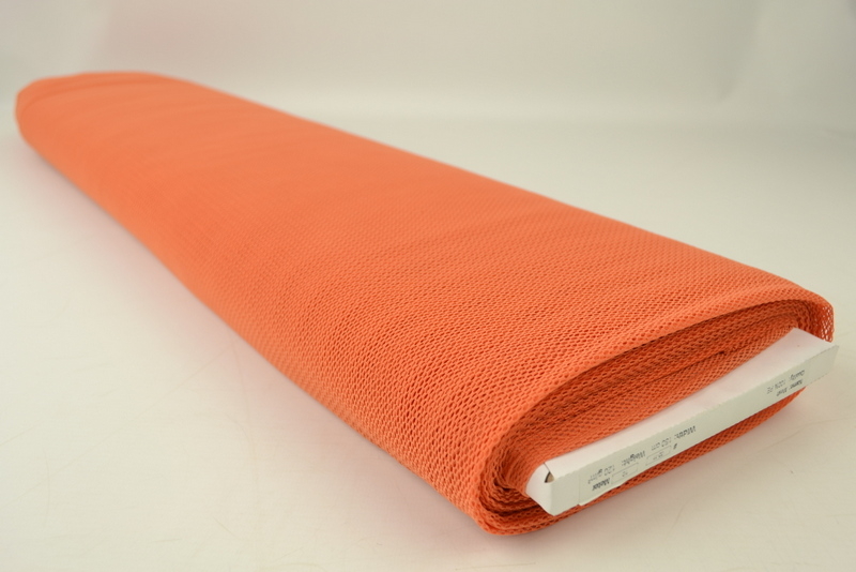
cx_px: 428
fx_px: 785
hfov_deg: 57.2
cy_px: 286
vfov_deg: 40.0
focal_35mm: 33
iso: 100
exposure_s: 1/40
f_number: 6.3
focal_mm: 22
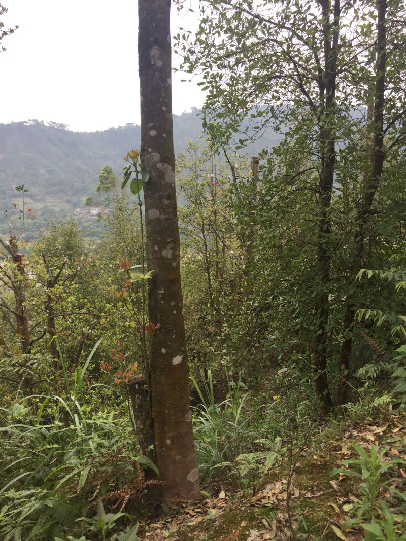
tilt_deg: -8.7
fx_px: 454
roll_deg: -1.2
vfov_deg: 61.7
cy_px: 270
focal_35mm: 29
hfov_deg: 48.2
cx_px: 203
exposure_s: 1/273
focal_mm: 4.15
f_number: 2.2
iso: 32
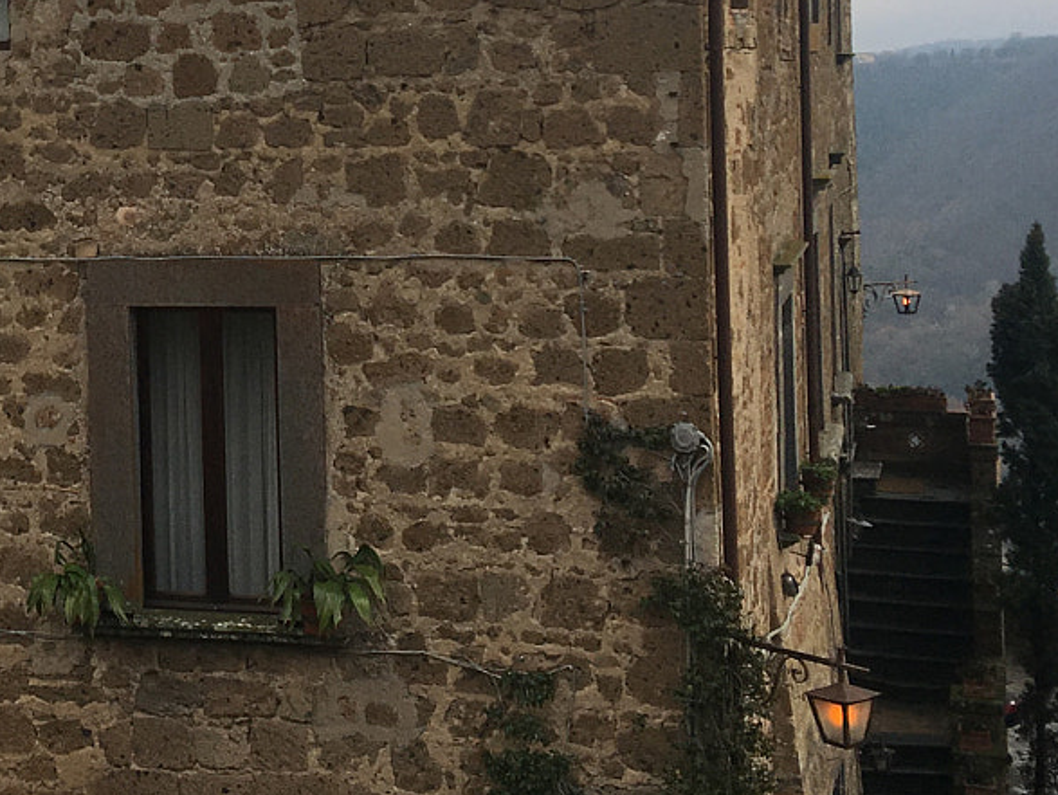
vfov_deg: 18.3
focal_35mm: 79
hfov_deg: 24.1
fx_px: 2416
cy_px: 52
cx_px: 126
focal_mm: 4.15
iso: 25
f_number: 2.2
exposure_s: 1/557
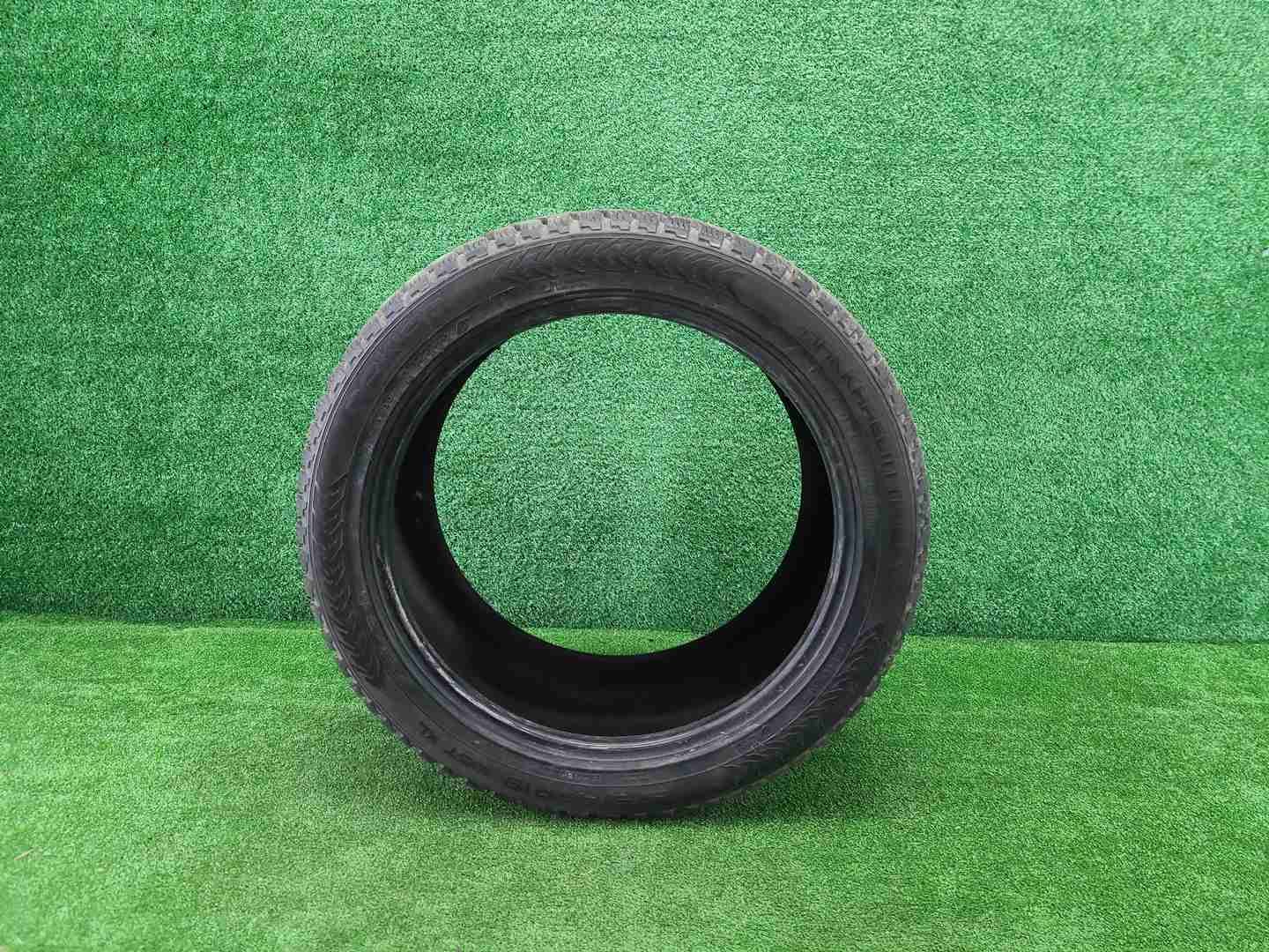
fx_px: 953
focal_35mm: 26
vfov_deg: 53.1
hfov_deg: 67.3
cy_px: 476
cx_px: 634
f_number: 1.8
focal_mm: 5.4
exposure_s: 1/50
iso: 261
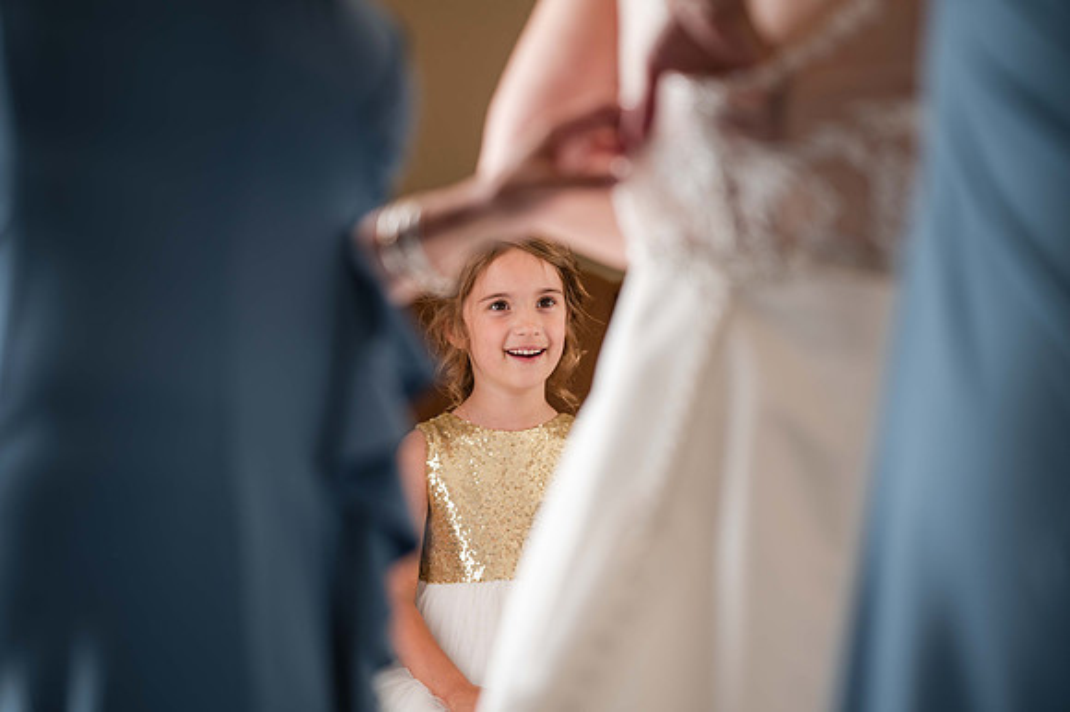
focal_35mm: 92
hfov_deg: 22.1
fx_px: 2744
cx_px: 524
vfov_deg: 14.8
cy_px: 344
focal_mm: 85
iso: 125
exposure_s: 1/125
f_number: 2
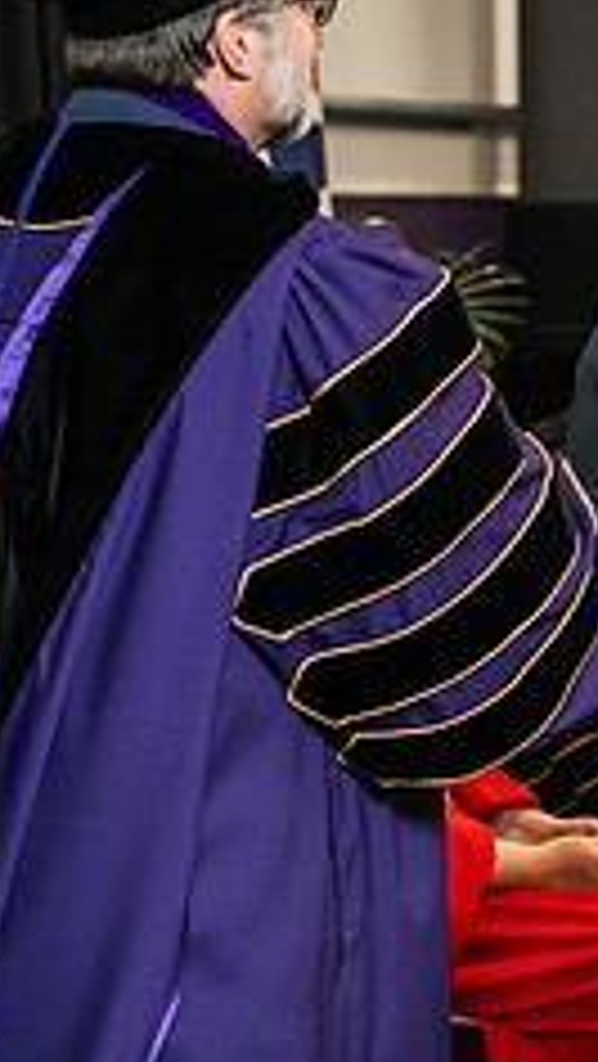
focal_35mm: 170
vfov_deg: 12.6
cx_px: 549
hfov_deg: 7.1
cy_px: 218
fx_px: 4785
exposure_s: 1/200
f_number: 5
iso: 2500
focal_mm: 66
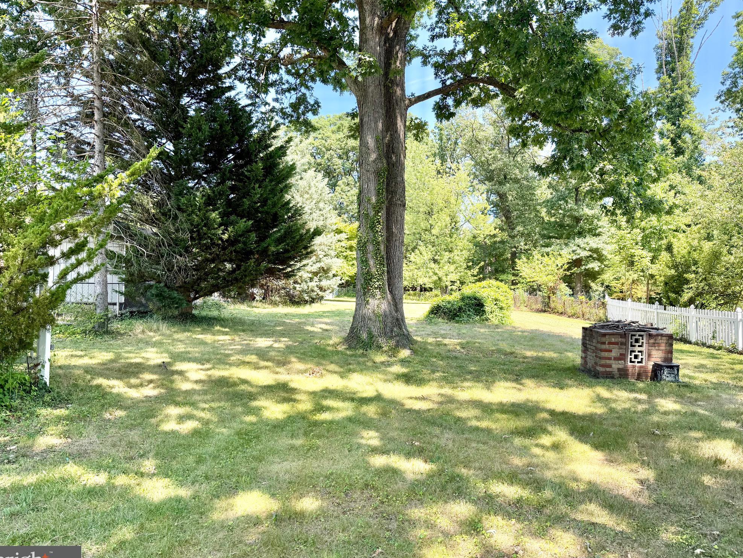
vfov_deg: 54.9
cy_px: 286
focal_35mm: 25
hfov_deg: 69.4
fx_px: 537
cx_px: 374
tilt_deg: +2.5
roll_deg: +0.6
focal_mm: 6.76
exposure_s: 1/840
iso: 100
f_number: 1.78
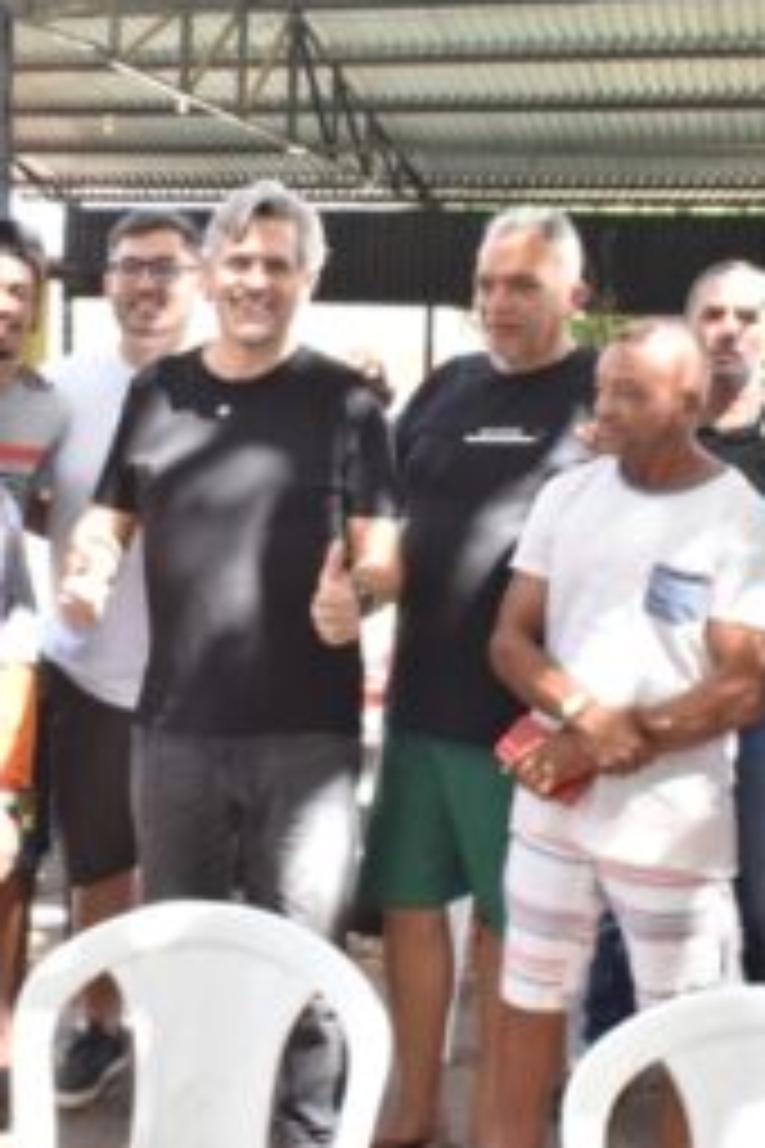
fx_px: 1682
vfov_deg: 37.7
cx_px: 252
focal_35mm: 53
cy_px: 576
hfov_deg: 25.5
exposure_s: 1/30
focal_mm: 23
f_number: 25
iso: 1000
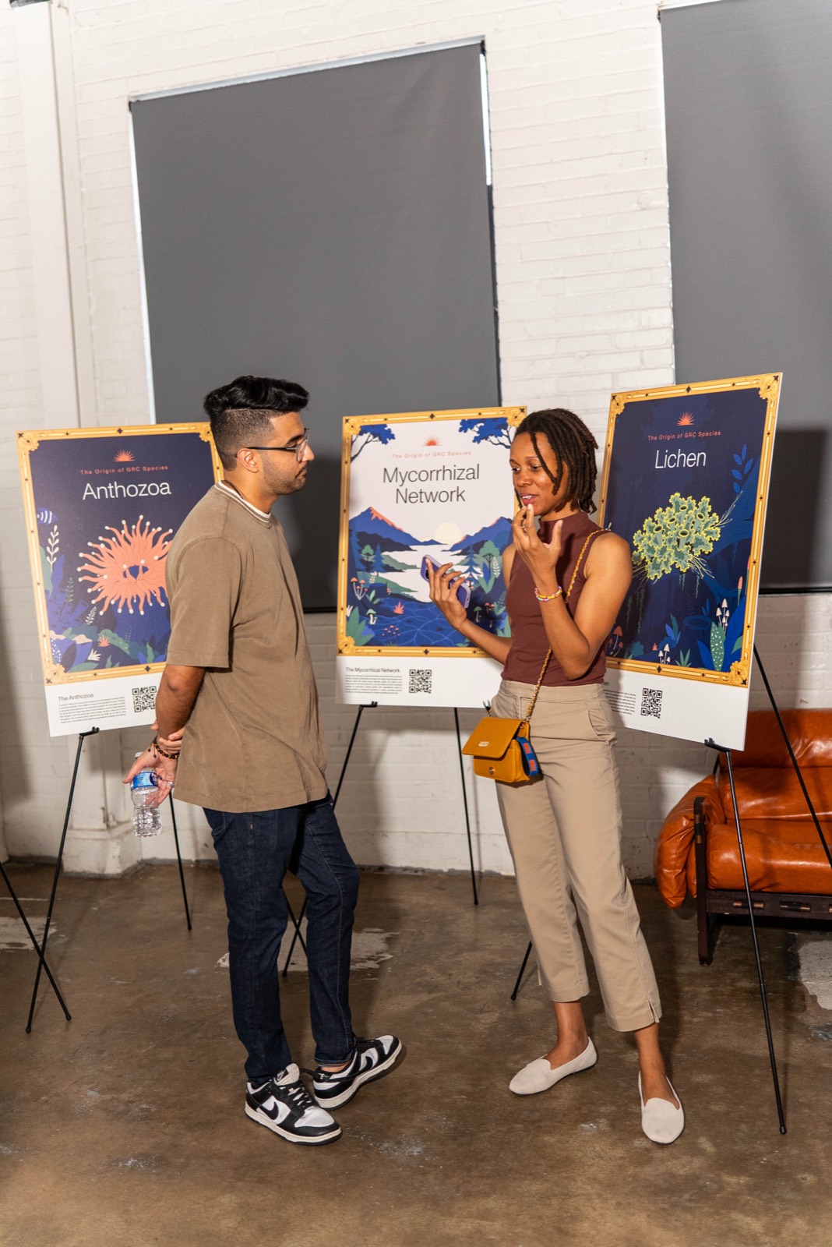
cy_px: 624
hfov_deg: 37.9
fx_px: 1212
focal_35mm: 35
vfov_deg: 54.4
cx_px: 416
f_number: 2
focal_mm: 35
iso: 1600
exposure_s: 1/125
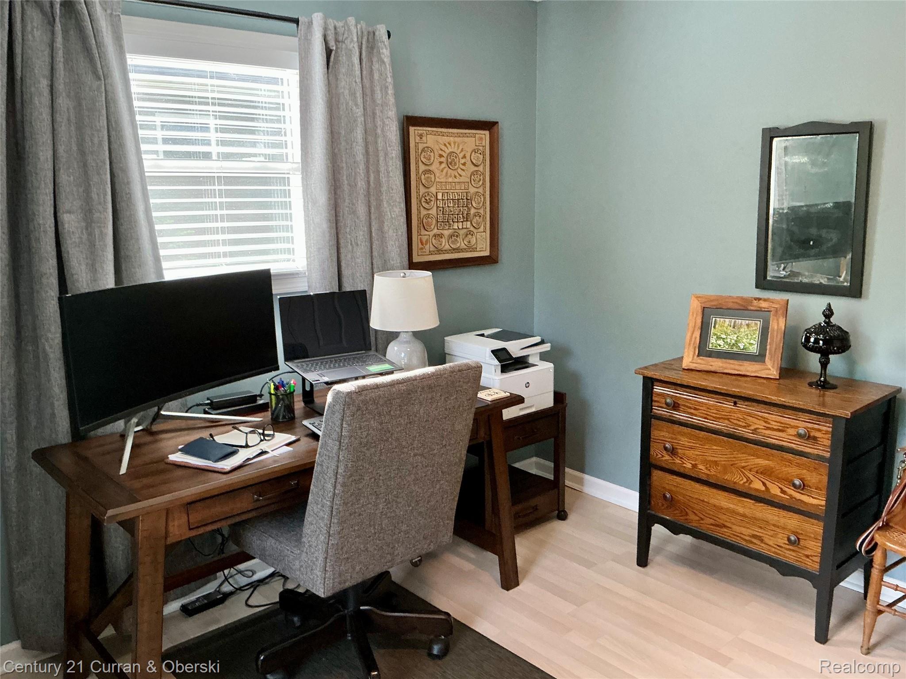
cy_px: 340
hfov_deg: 63.4
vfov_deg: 49.7
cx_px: 453
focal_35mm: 28
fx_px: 733
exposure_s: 1/60
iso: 200
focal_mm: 3
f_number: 1.8
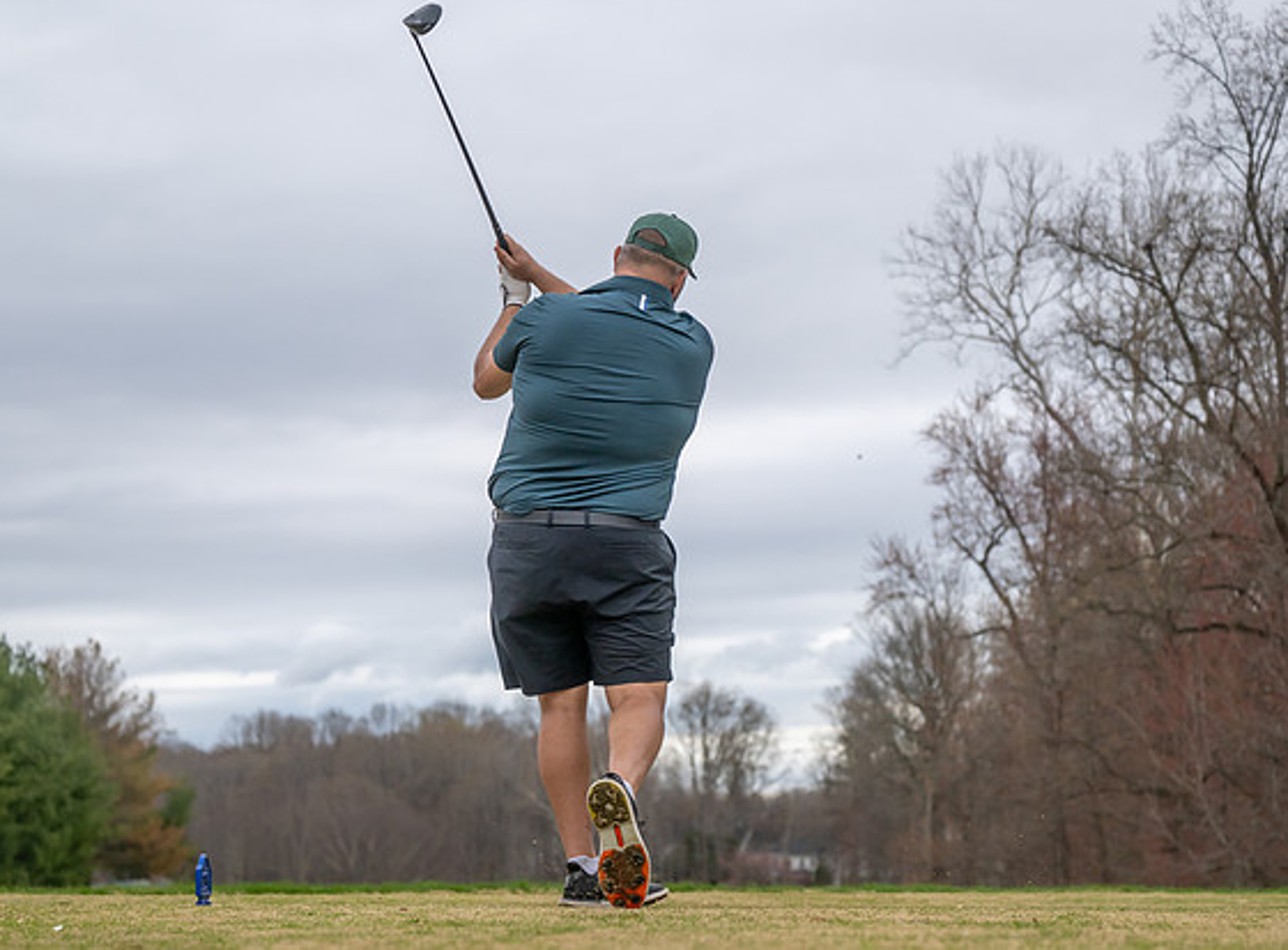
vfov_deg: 17.7
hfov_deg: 24.0
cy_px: 669
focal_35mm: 82
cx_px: 706
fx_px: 3033
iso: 250
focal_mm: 45
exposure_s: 1/3200
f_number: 2.8
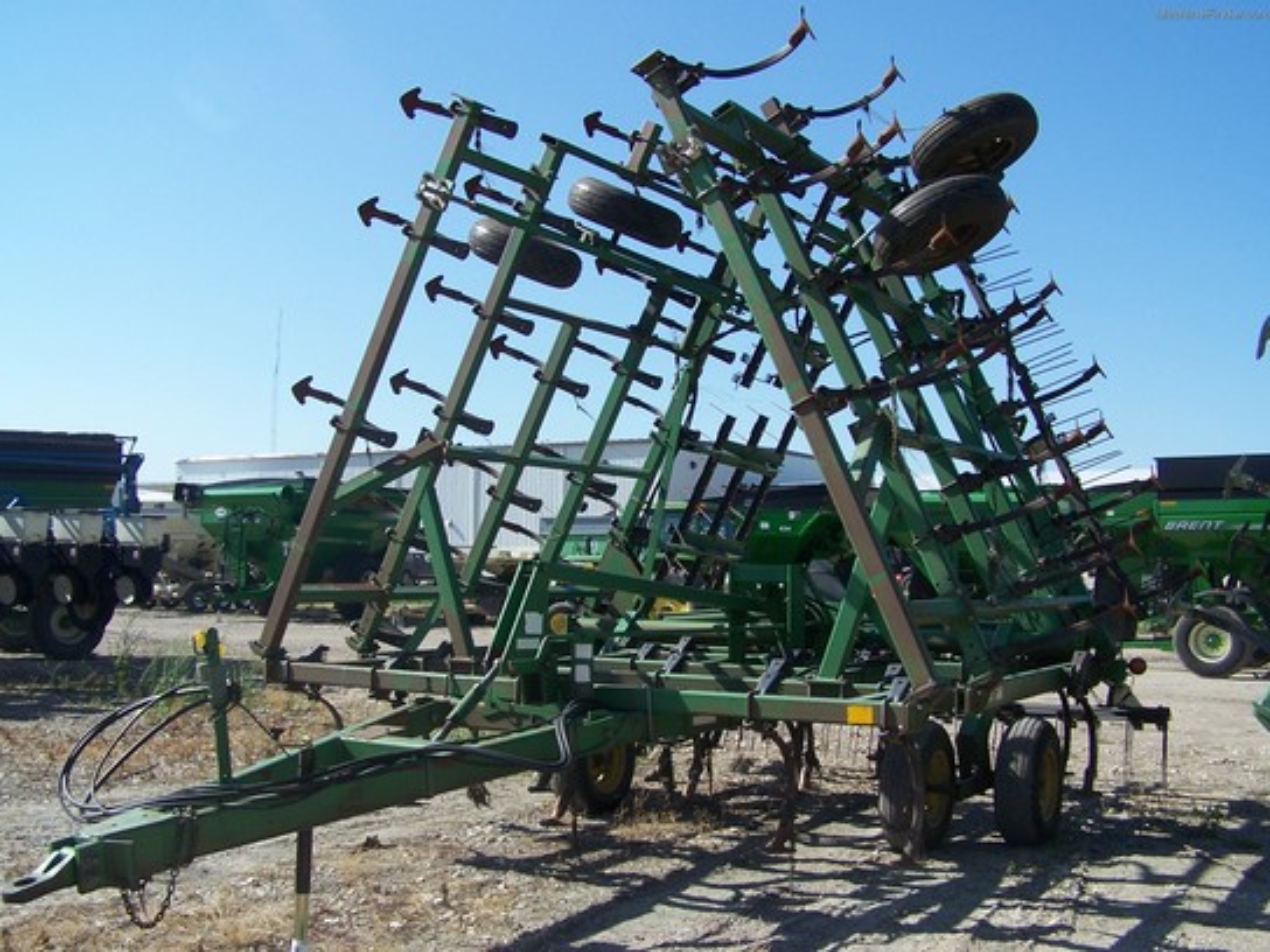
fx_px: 1394
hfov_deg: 49.0
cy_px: 476
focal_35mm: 38
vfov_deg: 37.7
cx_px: 635
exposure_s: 1/750
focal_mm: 6.3
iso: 80
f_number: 4
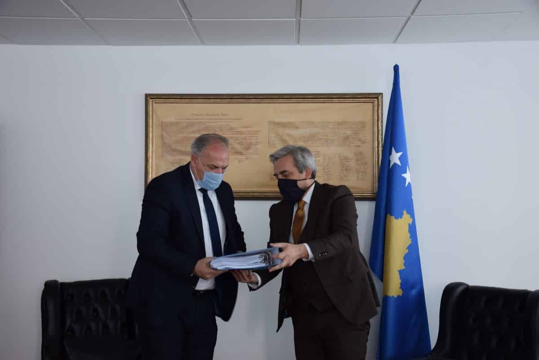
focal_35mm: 48
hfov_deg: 41.1
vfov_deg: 28.1
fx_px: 719
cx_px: 270
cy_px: 180
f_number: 4.5
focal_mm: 32
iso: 400
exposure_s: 1/80
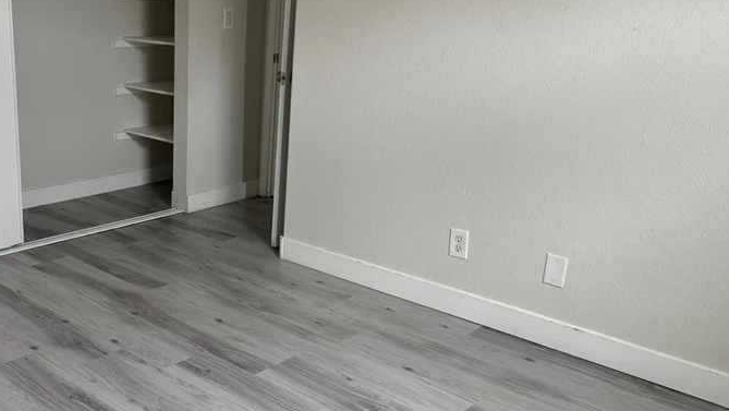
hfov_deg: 49.1
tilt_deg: -15.1
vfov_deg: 29.7
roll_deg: -1.9
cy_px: 211
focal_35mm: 40
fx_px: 774
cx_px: 212
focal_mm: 6.76
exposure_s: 1/121
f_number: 1.78
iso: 160
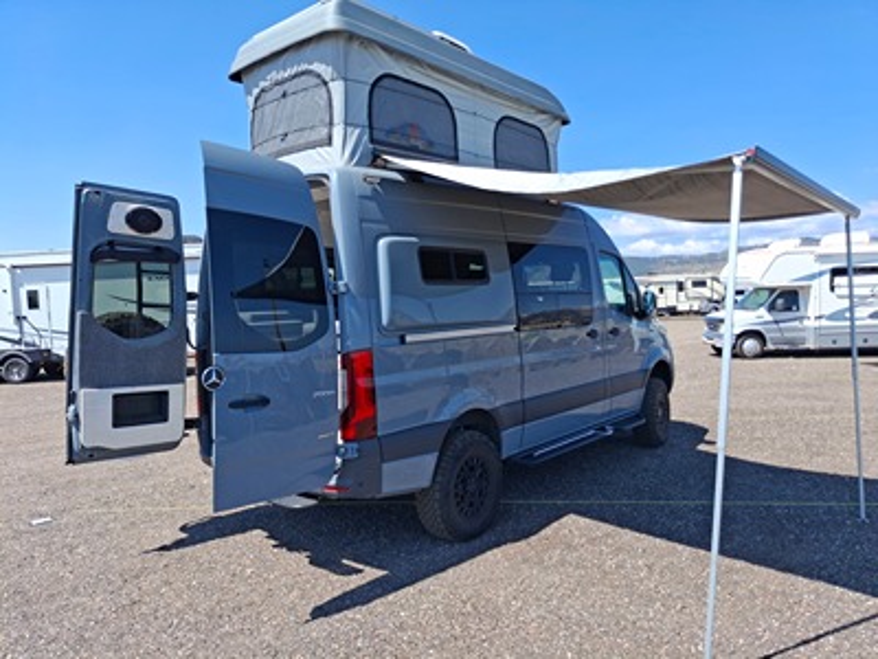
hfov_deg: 69.4
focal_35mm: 25
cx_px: 439
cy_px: 330
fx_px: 634
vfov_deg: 54.9
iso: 25
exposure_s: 1/1490
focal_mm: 4.69
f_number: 1.8
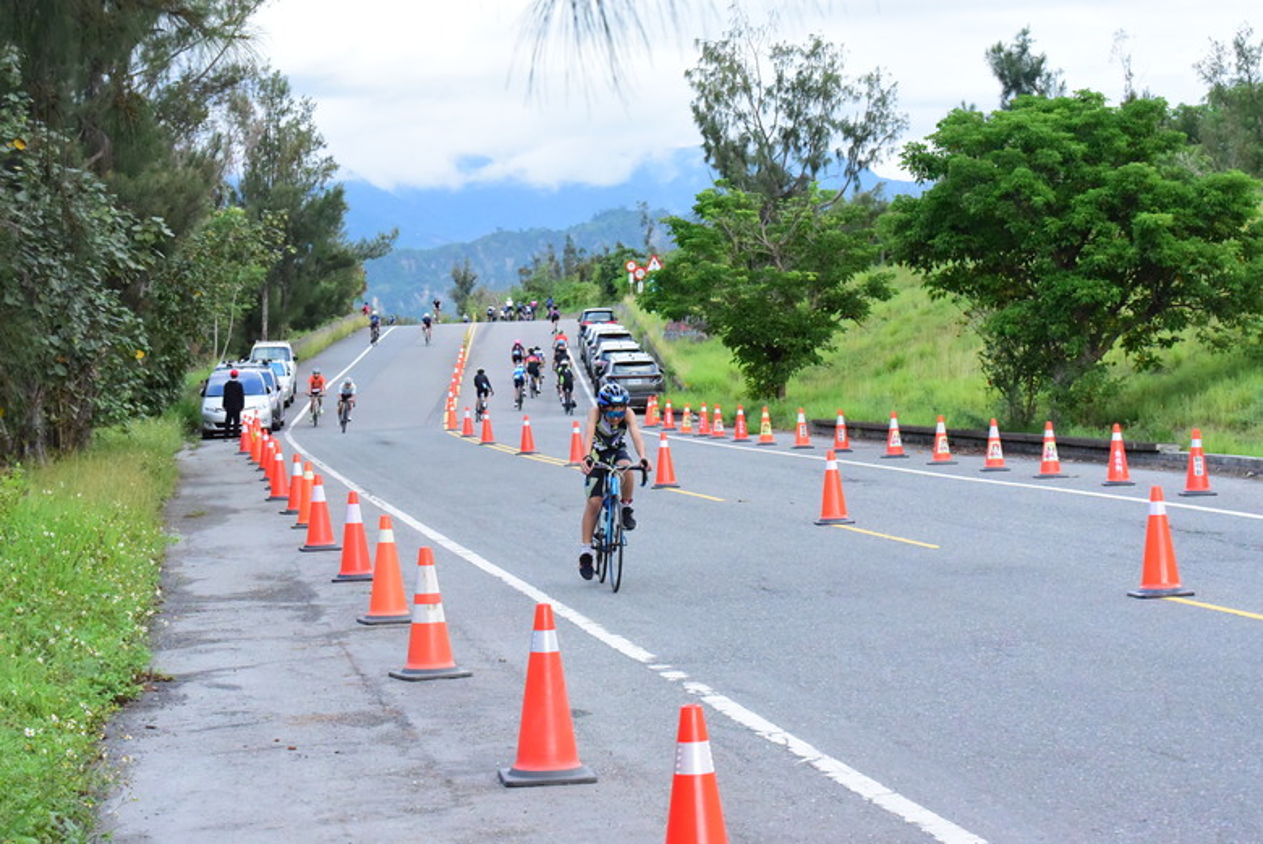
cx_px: 632
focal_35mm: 86
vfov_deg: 15.9
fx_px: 3019
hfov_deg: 23.6
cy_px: 422
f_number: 11
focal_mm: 86
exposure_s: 1/2000
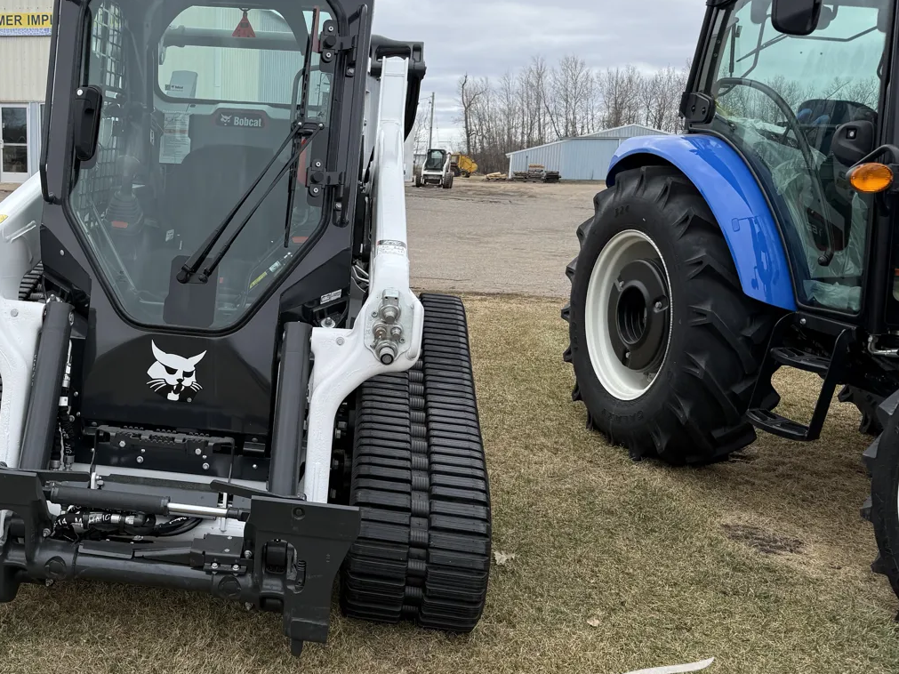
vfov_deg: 37.7
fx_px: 987
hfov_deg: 47.2
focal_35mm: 38
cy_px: 308
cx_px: 223
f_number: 1.78
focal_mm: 6.76
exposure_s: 1/2169
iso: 80
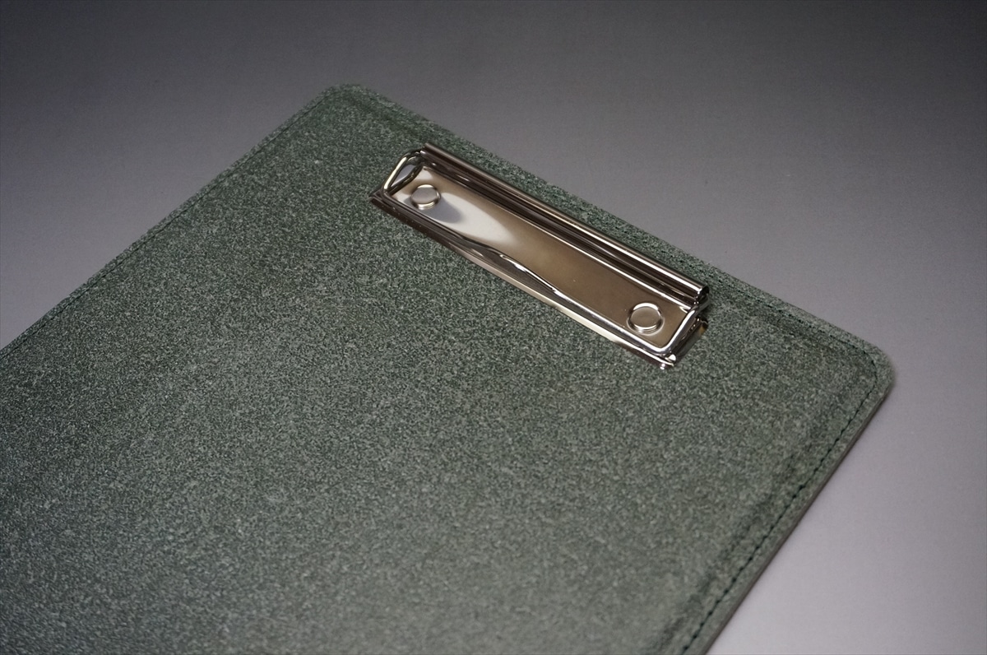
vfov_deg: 34.1
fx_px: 1068
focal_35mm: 39
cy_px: 328
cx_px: 494
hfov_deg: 49.6
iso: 1600
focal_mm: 26
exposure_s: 1/160
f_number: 4.5
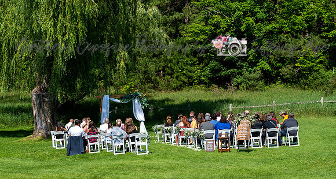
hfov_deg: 21.9
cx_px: 152
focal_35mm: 98
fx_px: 867
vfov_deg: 11.8
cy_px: 137
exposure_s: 1/400
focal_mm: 70
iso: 100
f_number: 7.1
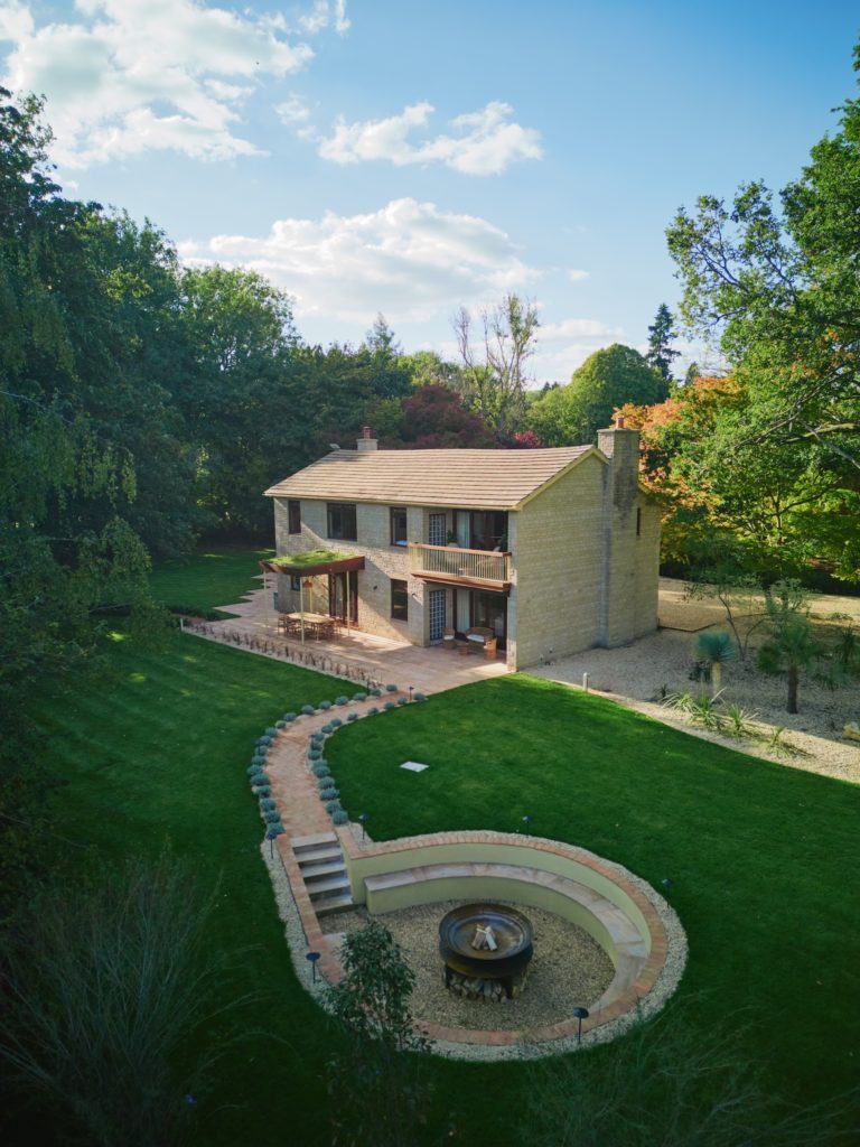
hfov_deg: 56.8
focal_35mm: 24
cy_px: 574
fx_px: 795
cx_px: 430
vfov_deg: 71.6
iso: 100
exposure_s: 1/1250
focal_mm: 6.72
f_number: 1.7
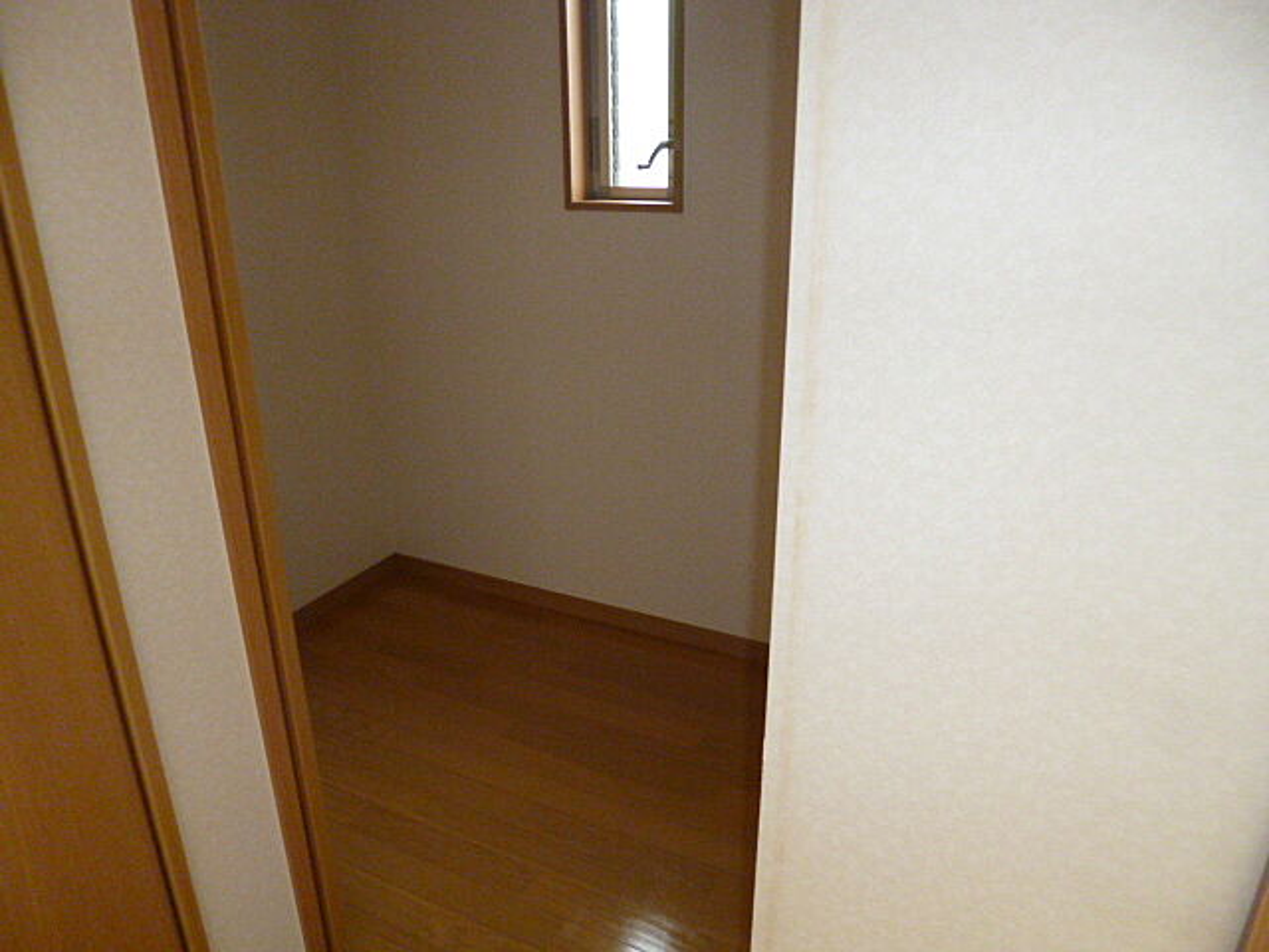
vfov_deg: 56.8
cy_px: 476
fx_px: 880
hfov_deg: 71.6
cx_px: 634
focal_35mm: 24
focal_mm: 4.3
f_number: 2.5
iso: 400
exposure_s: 1/60
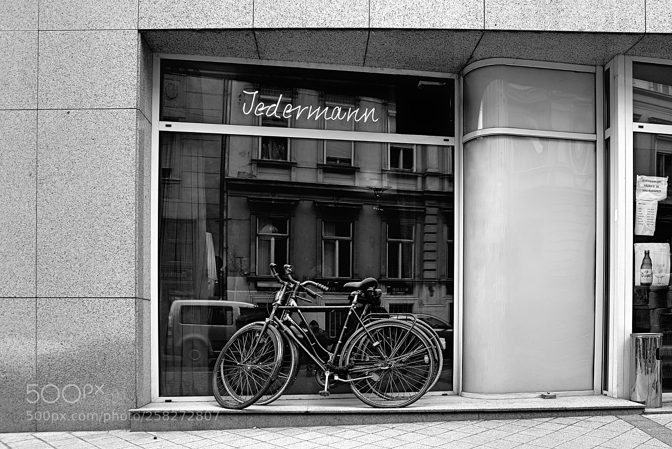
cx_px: 336
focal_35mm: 27
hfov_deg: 67.4
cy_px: 224
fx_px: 504
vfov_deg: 48.0
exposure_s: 1/125
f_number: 5.6
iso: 200
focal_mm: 27
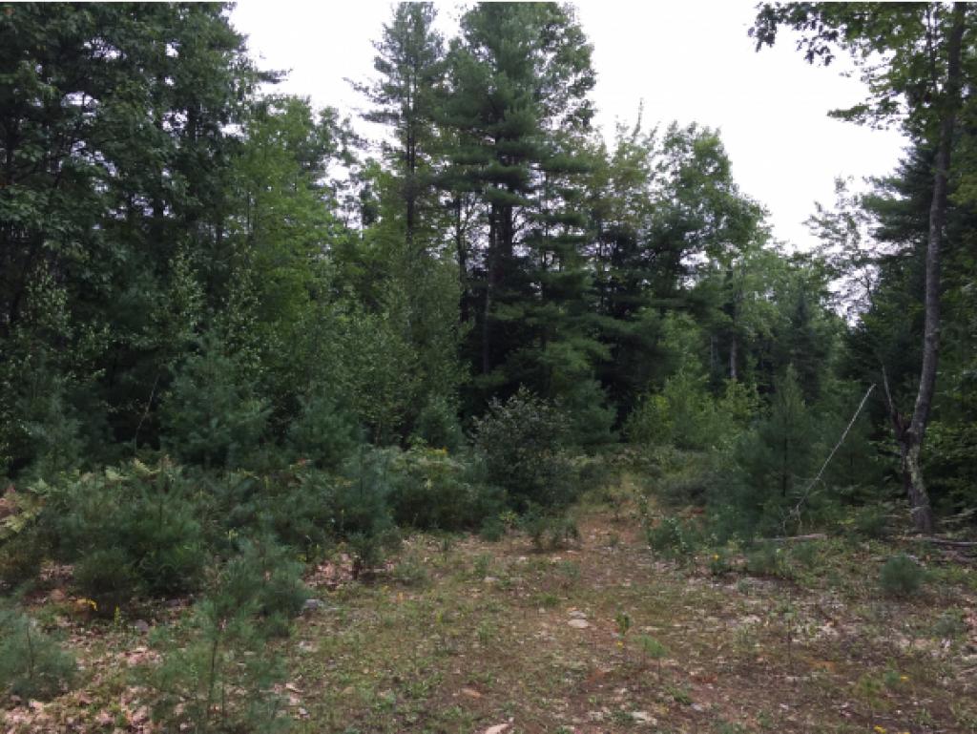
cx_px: 488
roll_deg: -2.0
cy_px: 367
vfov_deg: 48.3
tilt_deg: -0.5
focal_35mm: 29
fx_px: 819
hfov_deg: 61.6
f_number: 2.2
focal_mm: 4.15
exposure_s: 1/120
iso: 40
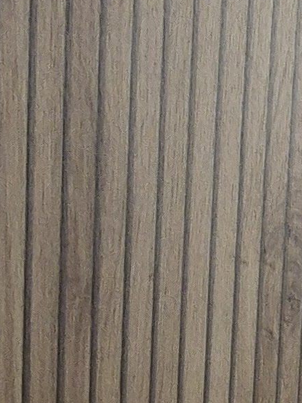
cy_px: 674
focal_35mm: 89
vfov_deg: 18.4
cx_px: 690
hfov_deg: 13.1
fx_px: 1035
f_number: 2.2
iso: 400
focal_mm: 2.2
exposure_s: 1/50
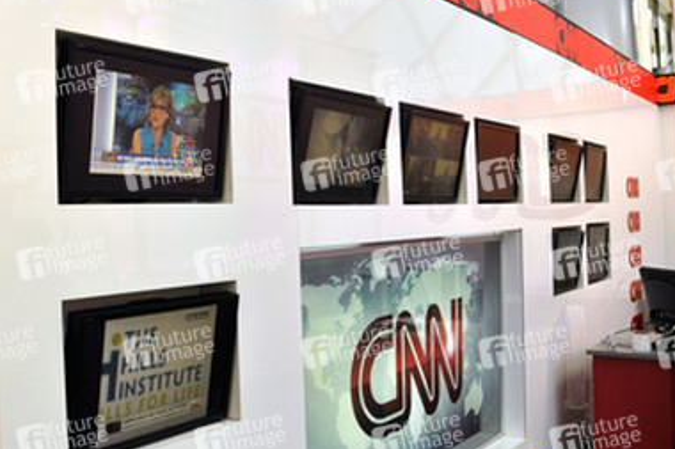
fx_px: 600
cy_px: 215
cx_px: 369
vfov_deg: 41.1
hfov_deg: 58.6
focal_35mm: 32
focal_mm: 18
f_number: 5.6
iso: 1000
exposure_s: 1/125
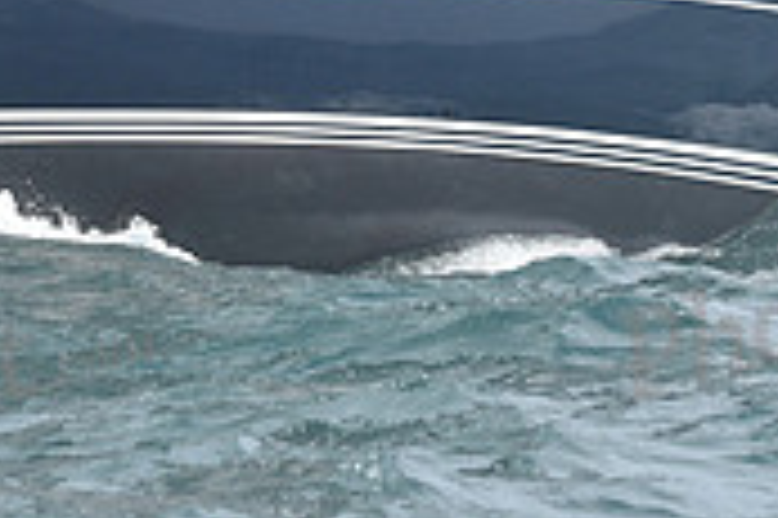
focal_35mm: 319
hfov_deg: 6.5
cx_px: 391
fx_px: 6887
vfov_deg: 4.3
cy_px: -345
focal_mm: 95
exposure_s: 1/800
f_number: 10
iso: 320
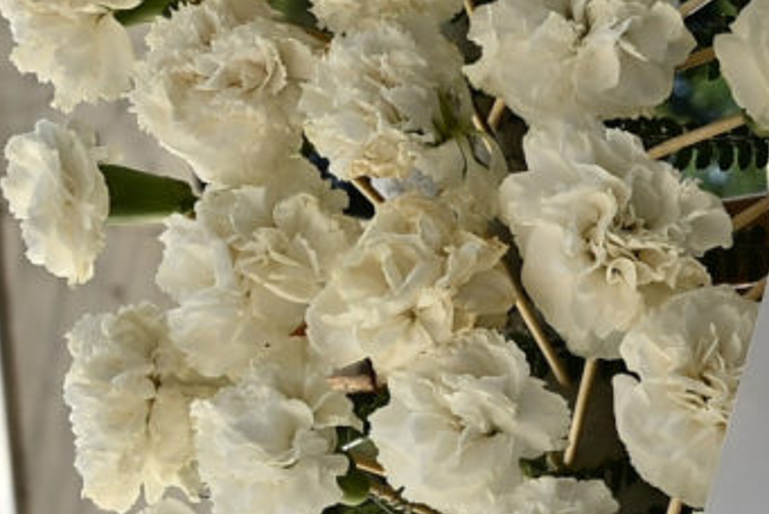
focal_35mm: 225
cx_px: 2039
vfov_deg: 5.8
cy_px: 1363
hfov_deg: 8.2
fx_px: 4810
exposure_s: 1/320
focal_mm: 30
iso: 100
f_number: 7.1
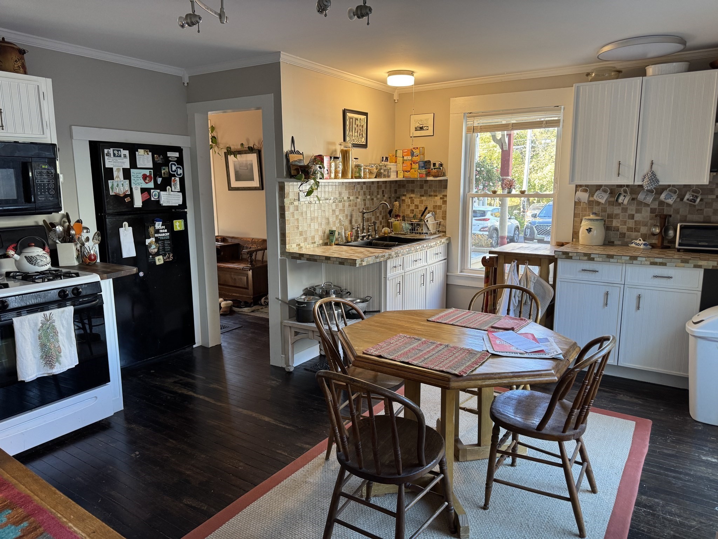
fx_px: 498
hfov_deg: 71.6
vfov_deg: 56.8
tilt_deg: -9.2
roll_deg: -0.1
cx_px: 359
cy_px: 270
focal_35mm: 24
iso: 160
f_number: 1.78
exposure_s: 1/60
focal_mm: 6.76
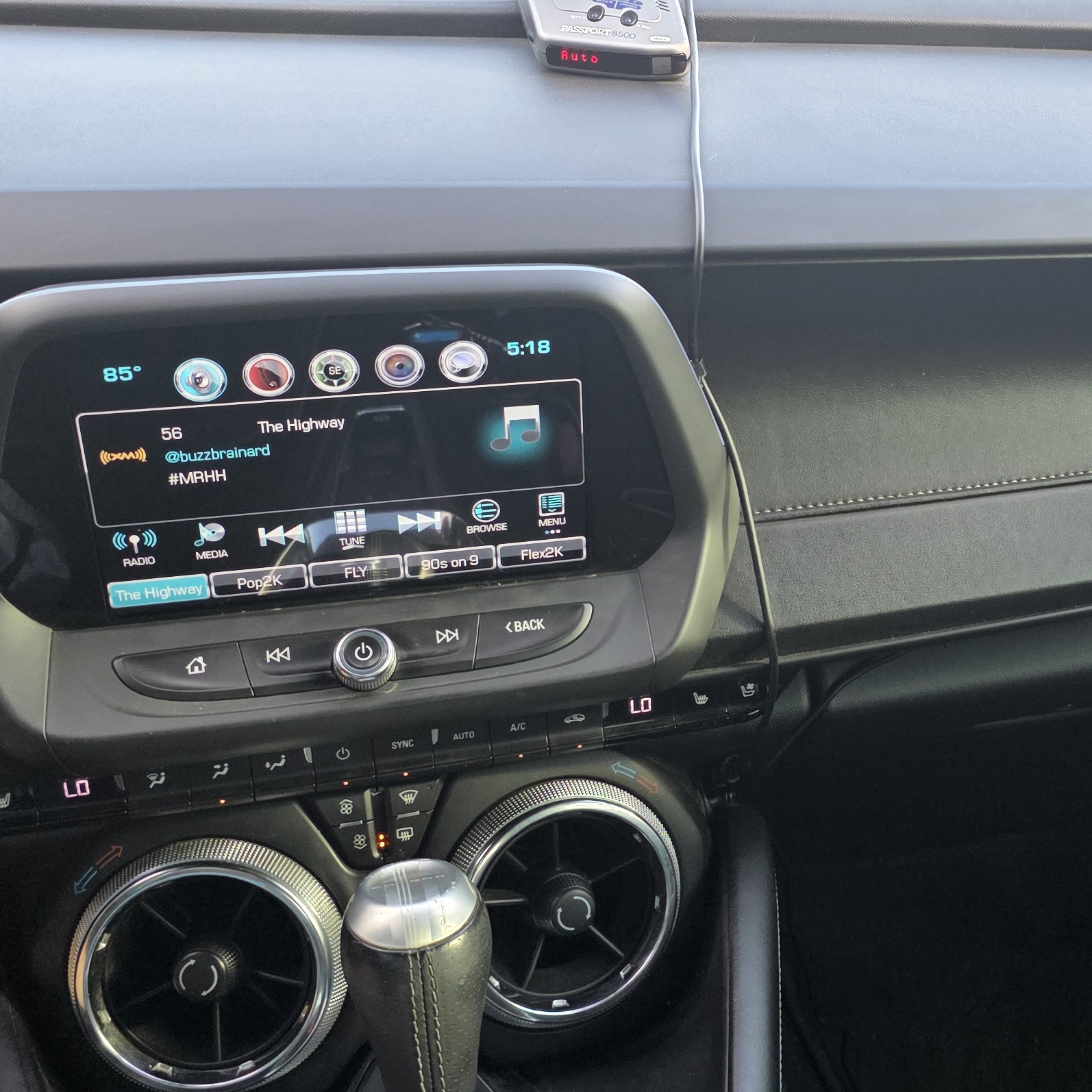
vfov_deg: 33.3
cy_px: 471
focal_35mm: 51
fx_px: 1820
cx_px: 982
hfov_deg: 31.8
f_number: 1.7
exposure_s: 1/180
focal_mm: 6.3
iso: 100
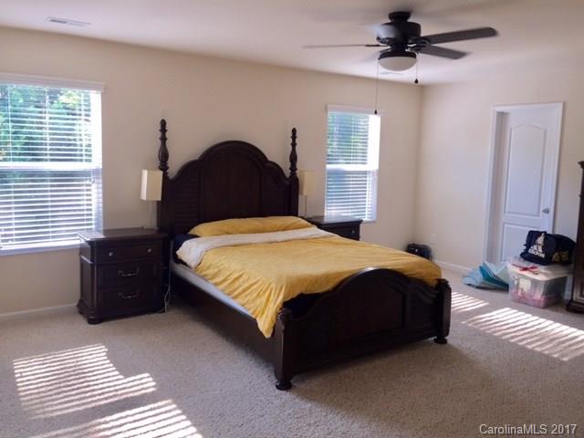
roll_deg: -2.8
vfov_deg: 48.2
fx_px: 489
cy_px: 219
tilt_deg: -8.0
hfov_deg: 61.7
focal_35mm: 29
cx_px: 292
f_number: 2.2
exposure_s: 1/60
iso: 32
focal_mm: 4.15
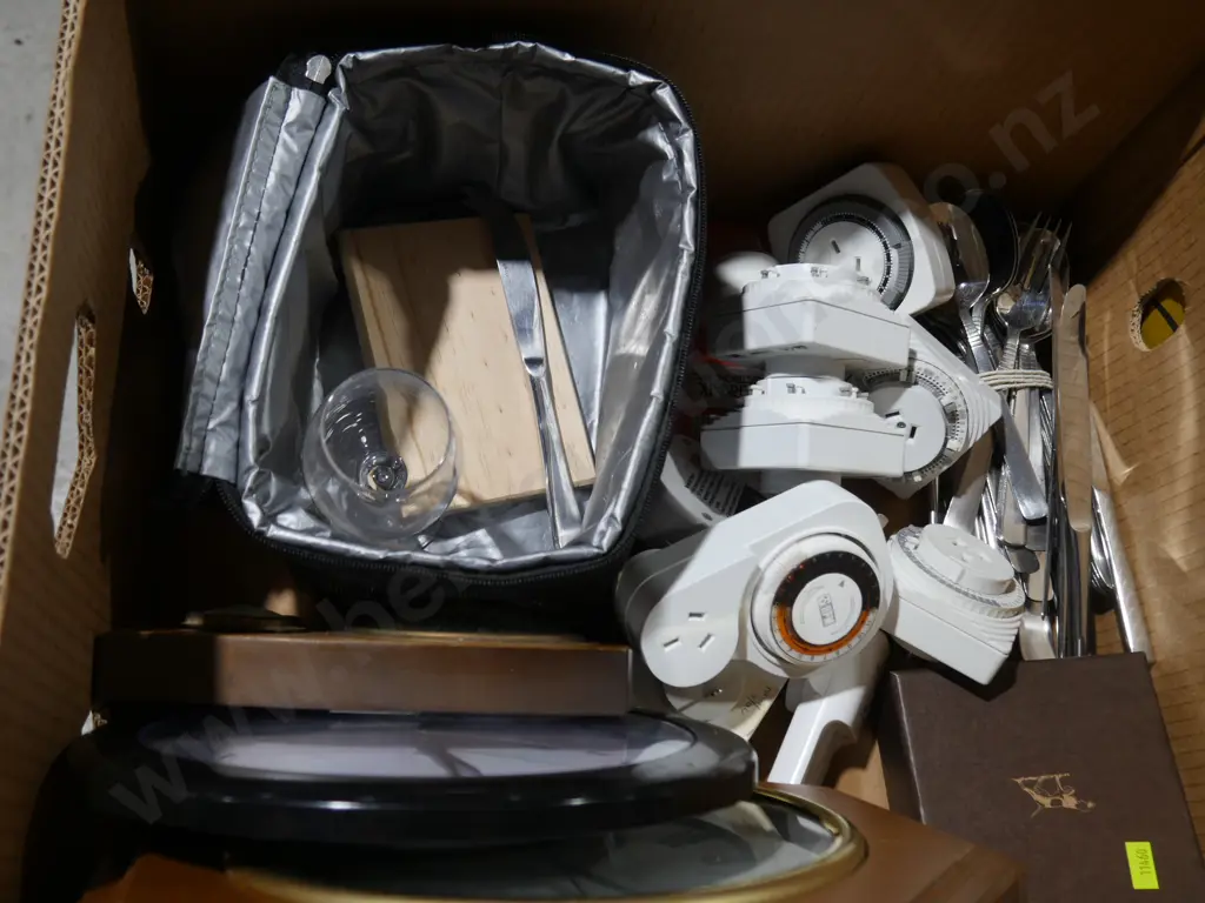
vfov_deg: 41.8
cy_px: 452
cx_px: 602
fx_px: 1184
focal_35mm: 34
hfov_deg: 54.0
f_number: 4
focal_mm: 17
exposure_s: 1/60
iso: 200
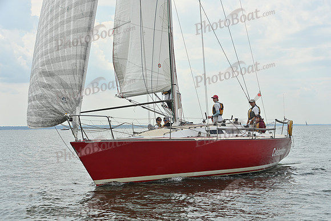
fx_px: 644
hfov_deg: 28.8
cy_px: 110
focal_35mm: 70
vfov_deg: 19.5
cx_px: 166
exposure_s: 1/1250
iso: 320
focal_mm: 70
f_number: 7.1
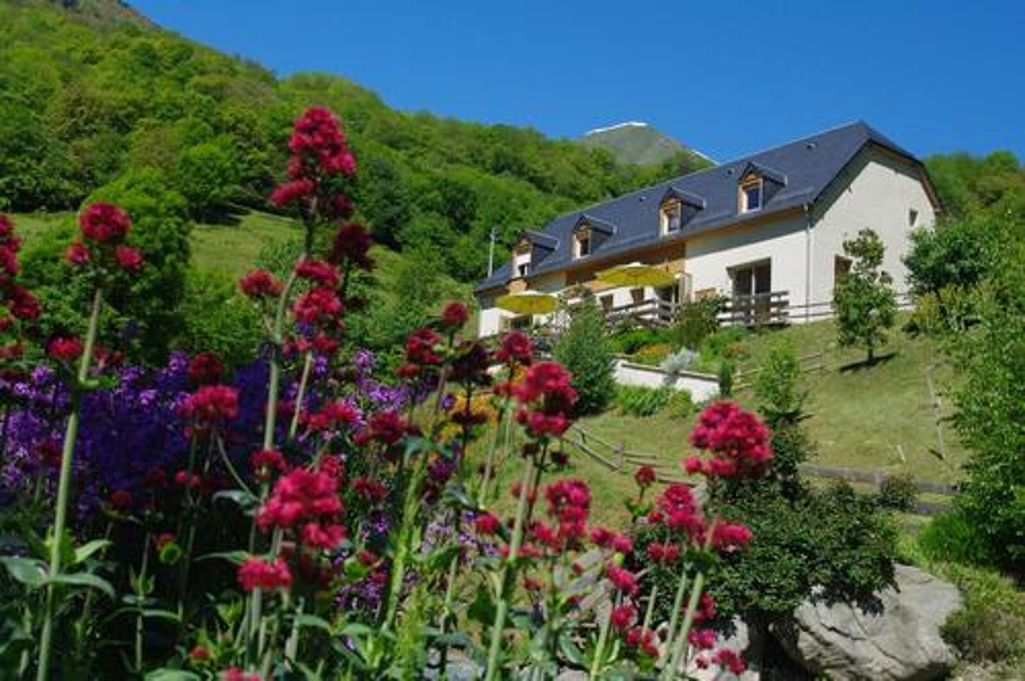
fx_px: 1308
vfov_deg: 29.2
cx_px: 512
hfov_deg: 42.8
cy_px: 340
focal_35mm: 46
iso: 100
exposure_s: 1/180
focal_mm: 30.63
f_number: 8
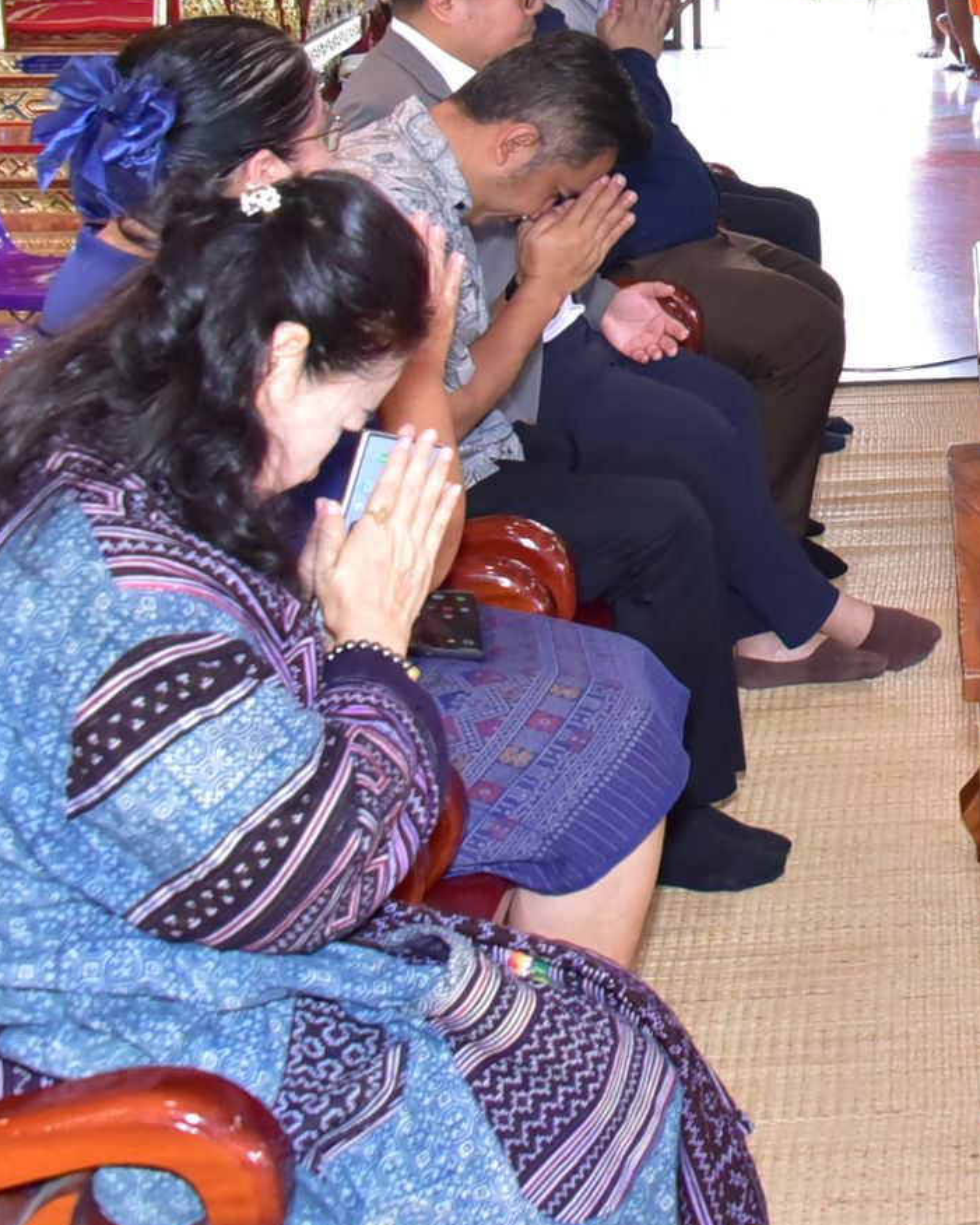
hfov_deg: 18.6
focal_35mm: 75
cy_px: 97
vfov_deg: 24.6
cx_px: 1360
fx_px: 2719
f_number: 6.3
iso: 5000
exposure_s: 1/160
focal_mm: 28
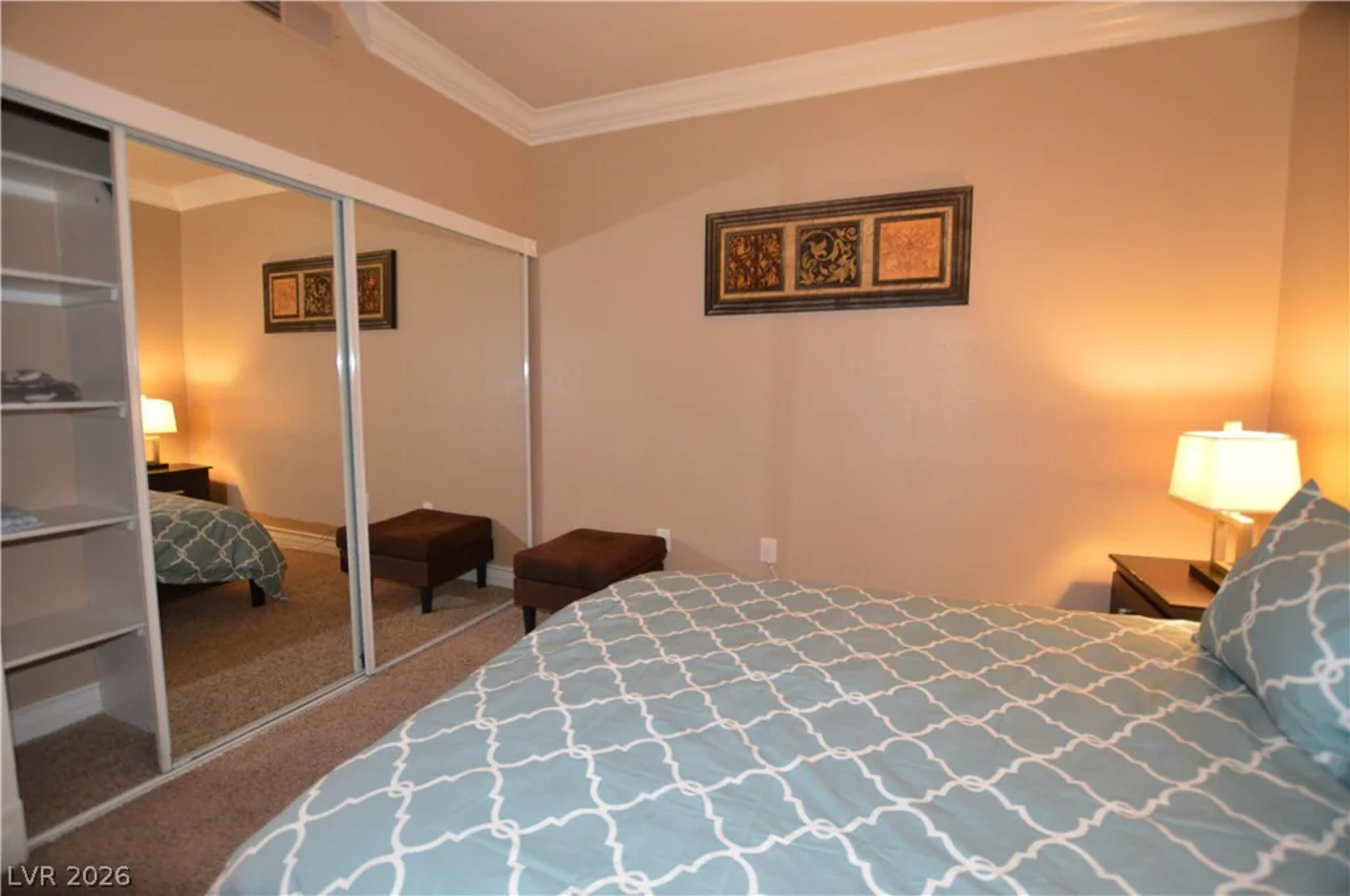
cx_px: 675
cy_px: 448
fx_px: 562
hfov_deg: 100.5
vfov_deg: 77.2
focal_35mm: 15
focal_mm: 10
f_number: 3.5
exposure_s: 1/60
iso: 1800
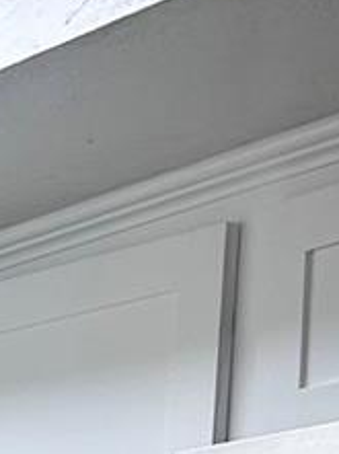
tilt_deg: -5.3
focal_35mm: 181
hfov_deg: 7.2
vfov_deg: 9.7
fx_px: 2370
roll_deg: -1.6
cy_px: 1087
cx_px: -707
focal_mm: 5.7
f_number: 1.5
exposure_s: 1/160
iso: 50
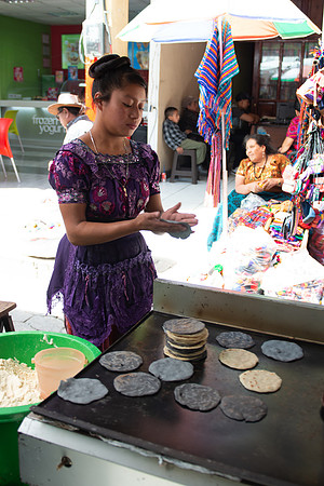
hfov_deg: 33.6
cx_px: 146
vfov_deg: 48.7
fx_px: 536
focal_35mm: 40
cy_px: 218
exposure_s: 1/250
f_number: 2.8
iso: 200
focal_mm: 24
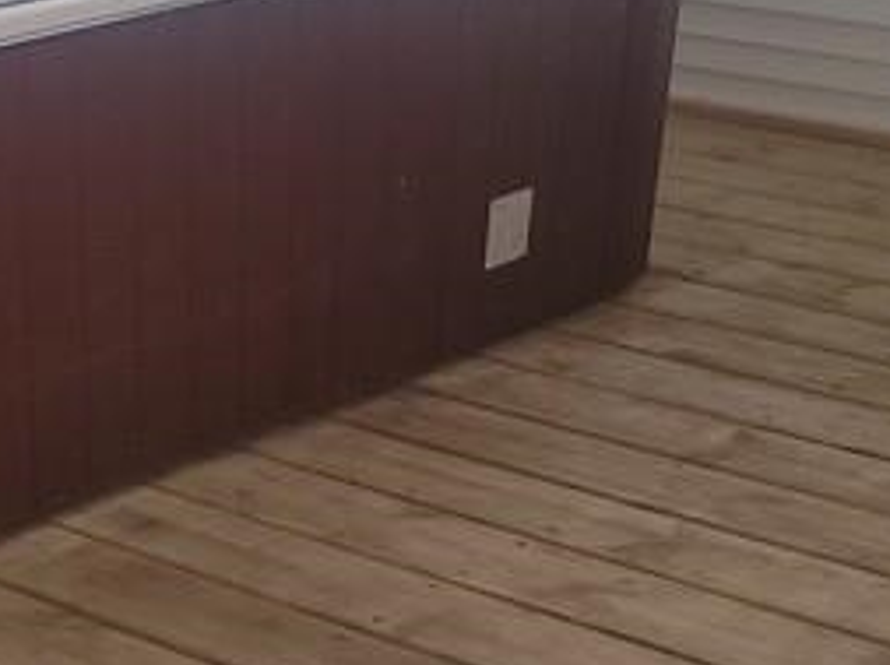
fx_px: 1951
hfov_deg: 24.4
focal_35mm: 76
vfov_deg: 18.9
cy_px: 21
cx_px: -21
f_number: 1.8
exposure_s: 1/60
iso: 25
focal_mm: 6.7
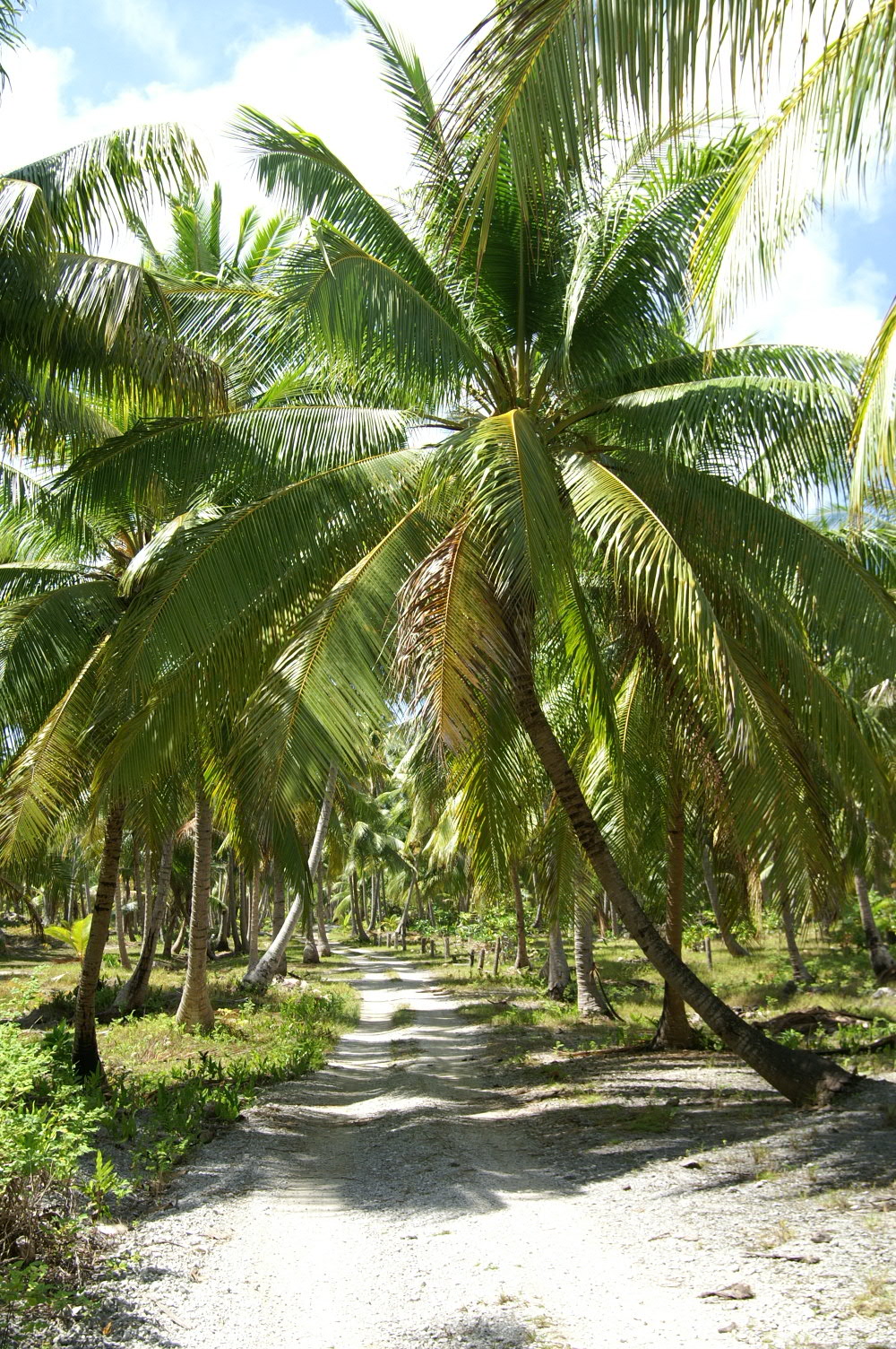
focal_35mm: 36
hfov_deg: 36.8
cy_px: 674
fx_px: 1346
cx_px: 448
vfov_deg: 53.2
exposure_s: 1/200
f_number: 8
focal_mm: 24
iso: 100
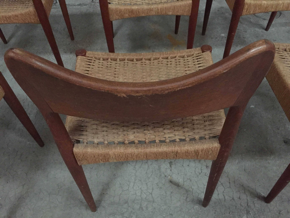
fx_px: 243
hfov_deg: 61.7
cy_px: 109
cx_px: 145
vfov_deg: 48.2
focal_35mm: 29
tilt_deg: -51.1
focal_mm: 4.15
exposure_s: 1/17
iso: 800
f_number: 2.2
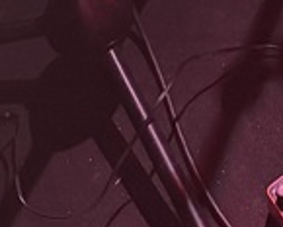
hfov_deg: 9.5
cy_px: -720
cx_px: 500
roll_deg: +2.0
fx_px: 1625
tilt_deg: -39.3
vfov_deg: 6.3
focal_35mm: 194
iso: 800
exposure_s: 1/39
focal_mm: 6.76
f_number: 1.78
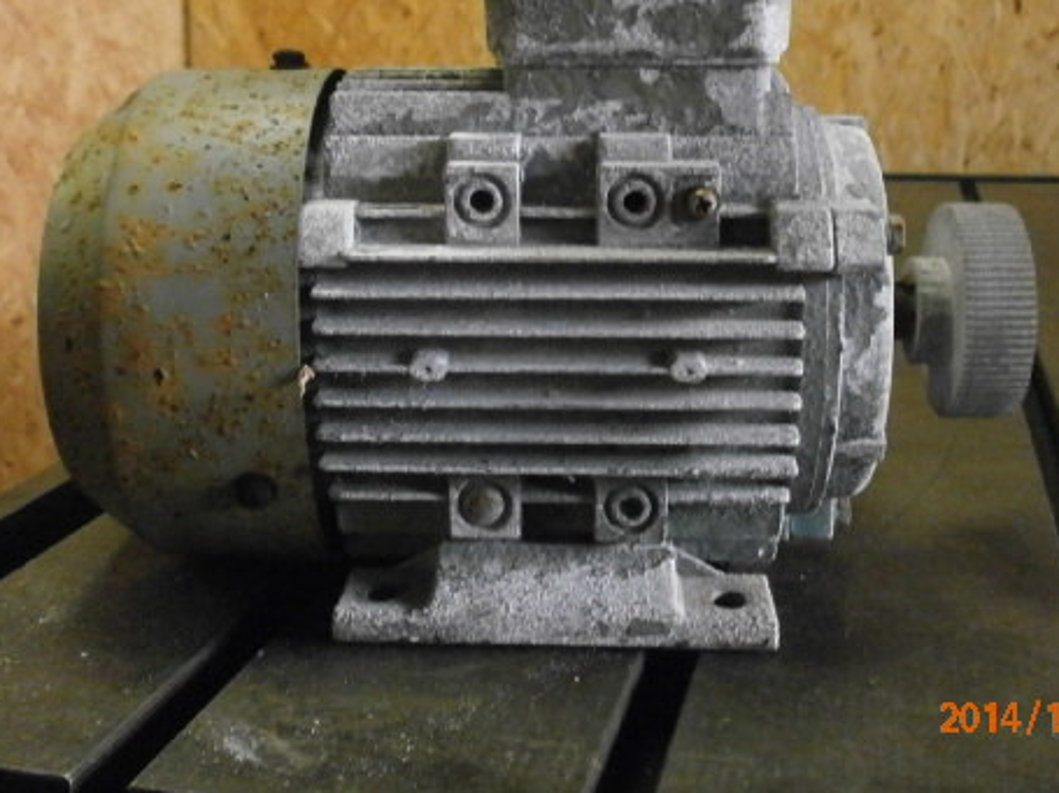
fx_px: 1376
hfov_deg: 42.1
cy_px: 274
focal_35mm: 45
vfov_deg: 31.9
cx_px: 528
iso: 800
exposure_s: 1/60
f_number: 3.1
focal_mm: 5.8
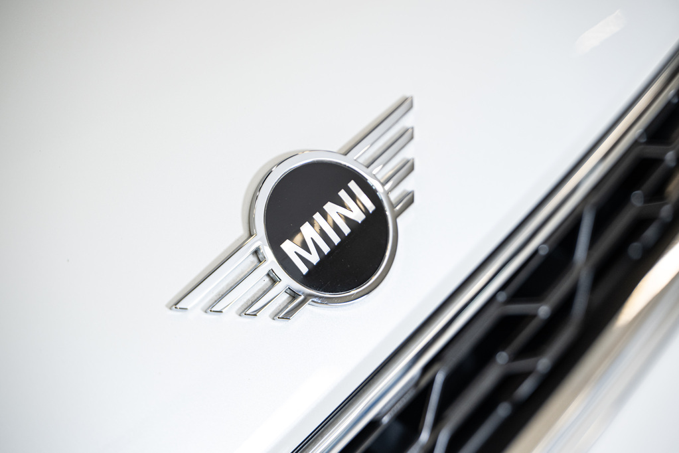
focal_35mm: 75
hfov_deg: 27.0
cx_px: 340
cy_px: 226
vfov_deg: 18.2
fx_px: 1414
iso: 640
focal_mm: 75
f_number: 2.8
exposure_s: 1/200
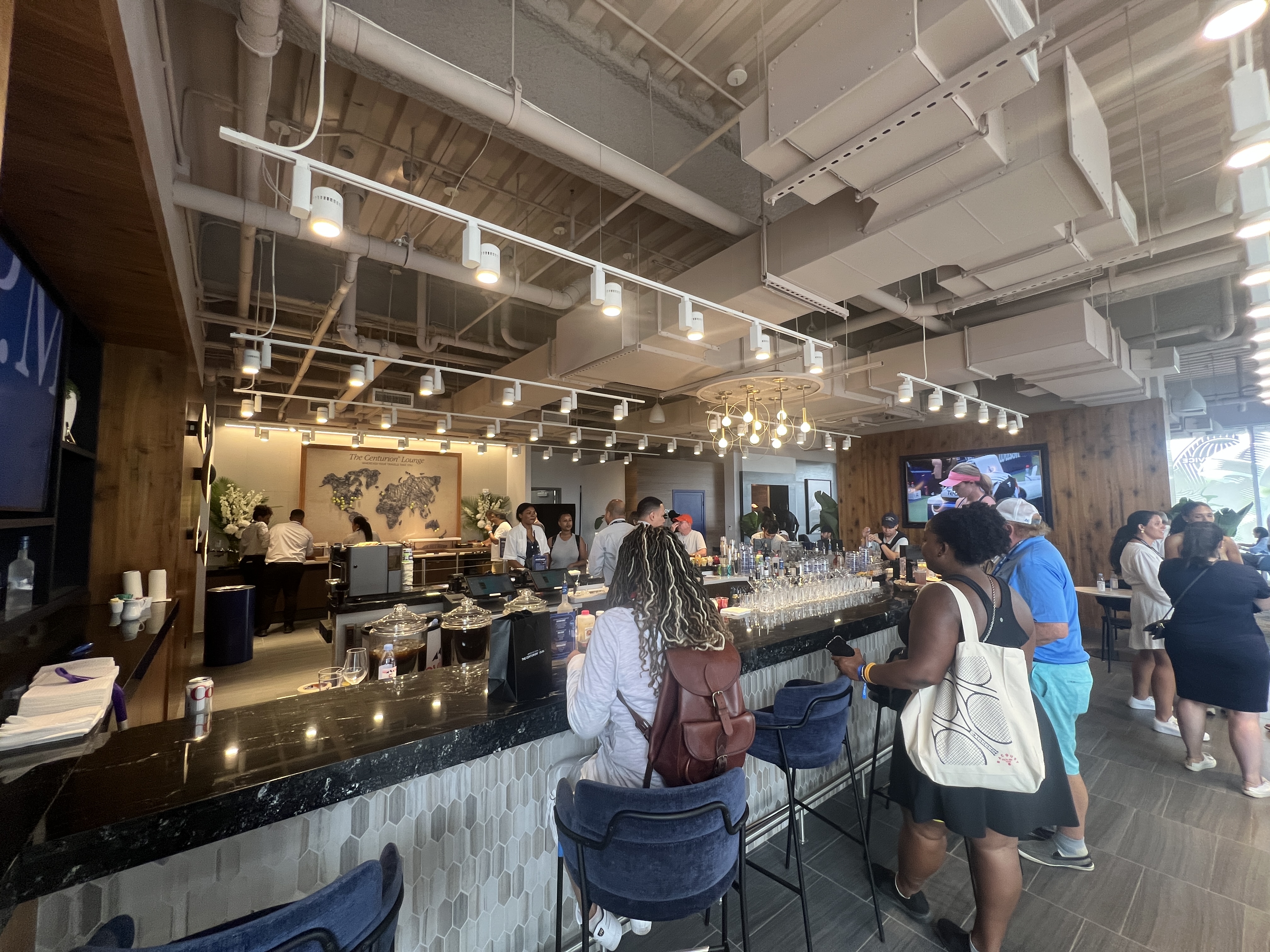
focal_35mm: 13
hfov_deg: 106.2
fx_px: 477
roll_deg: -0.4
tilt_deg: +4.9
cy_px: 476
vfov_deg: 89.9
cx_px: 635
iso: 160
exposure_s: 1/120
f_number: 1.8
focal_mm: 1.57
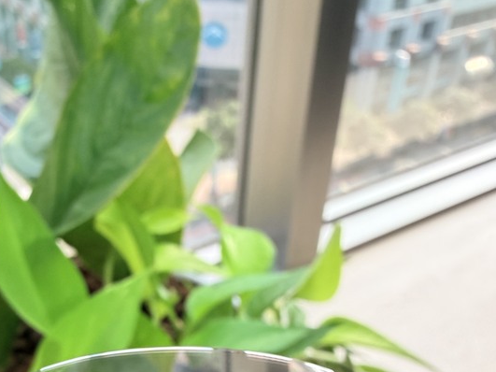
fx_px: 673
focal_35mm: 47
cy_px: 351
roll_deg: -1.3
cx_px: 173
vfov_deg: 29.3
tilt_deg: -36.5
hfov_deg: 40.0
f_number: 2.2
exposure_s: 1/120
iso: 200
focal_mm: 2.22
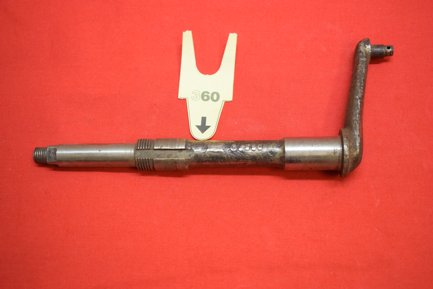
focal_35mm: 46
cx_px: 216
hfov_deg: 42.3
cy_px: 144
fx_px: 559
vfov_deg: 29.0
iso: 2000
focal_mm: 31
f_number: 5
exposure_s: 1/125
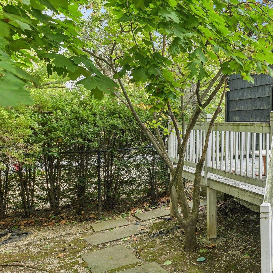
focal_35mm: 35
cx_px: 295
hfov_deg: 39.3
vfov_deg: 47.2
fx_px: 312
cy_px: 129
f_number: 8
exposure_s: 1/30
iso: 400
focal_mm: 19
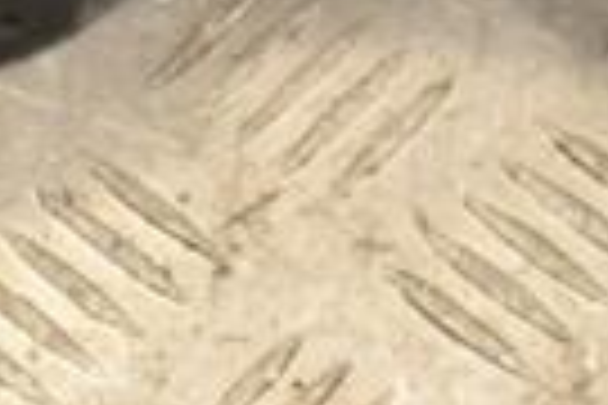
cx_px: 770
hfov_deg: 6.8
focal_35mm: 300
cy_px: 162
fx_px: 5070
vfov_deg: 4.6
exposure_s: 1/320
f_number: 9
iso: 3200
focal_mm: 45
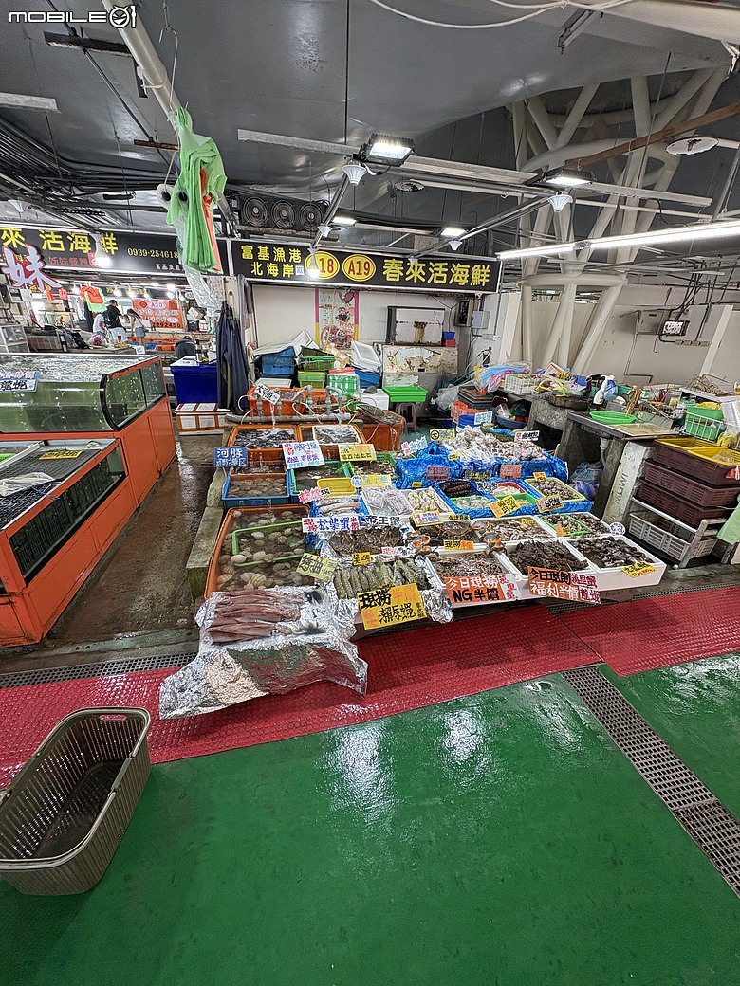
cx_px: 370
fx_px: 399
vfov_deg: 102.1
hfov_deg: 85.7
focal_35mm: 14
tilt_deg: -23.2
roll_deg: -2.3
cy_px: 493
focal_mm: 2.22
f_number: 2.2
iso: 125
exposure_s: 1/120
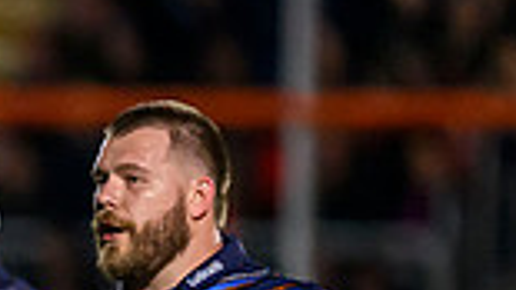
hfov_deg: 1.0
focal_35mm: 2079
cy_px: 633
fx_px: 28431
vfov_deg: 0.6
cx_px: -693
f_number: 3.2
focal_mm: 400
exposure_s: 1/1600
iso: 6400
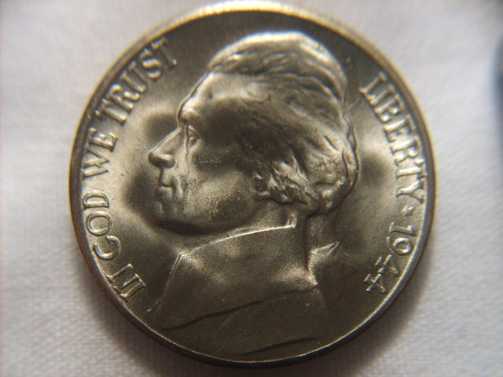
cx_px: 252
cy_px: 188
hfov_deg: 52.6
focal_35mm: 35
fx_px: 509
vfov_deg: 40.7
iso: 73
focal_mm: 5.8
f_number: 2.8
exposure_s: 1/30
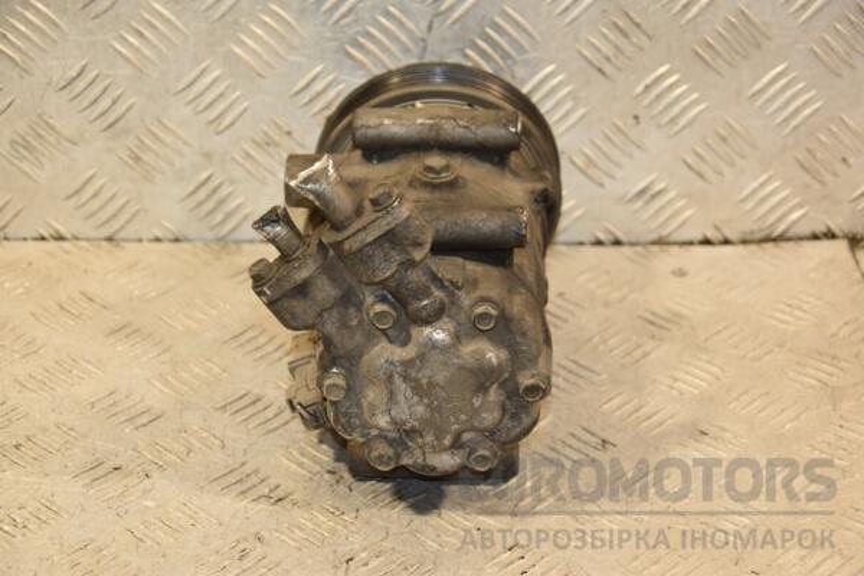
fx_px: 2232
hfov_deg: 21.9
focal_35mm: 93
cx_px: 432
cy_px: 288
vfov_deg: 14.7
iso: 800
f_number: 5.3
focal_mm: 62
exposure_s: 1/125
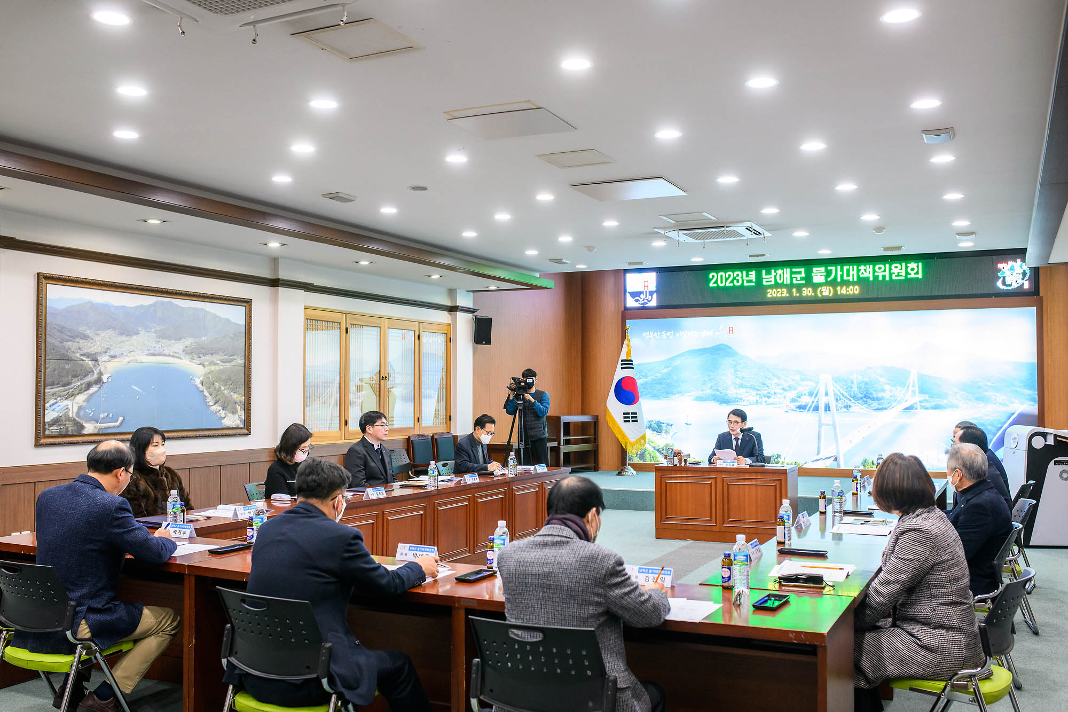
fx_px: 1038
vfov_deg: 37.8
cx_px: 534
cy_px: 356
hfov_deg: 54.4
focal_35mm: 35
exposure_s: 1/160
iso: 1600
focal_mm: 35
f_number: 3.5
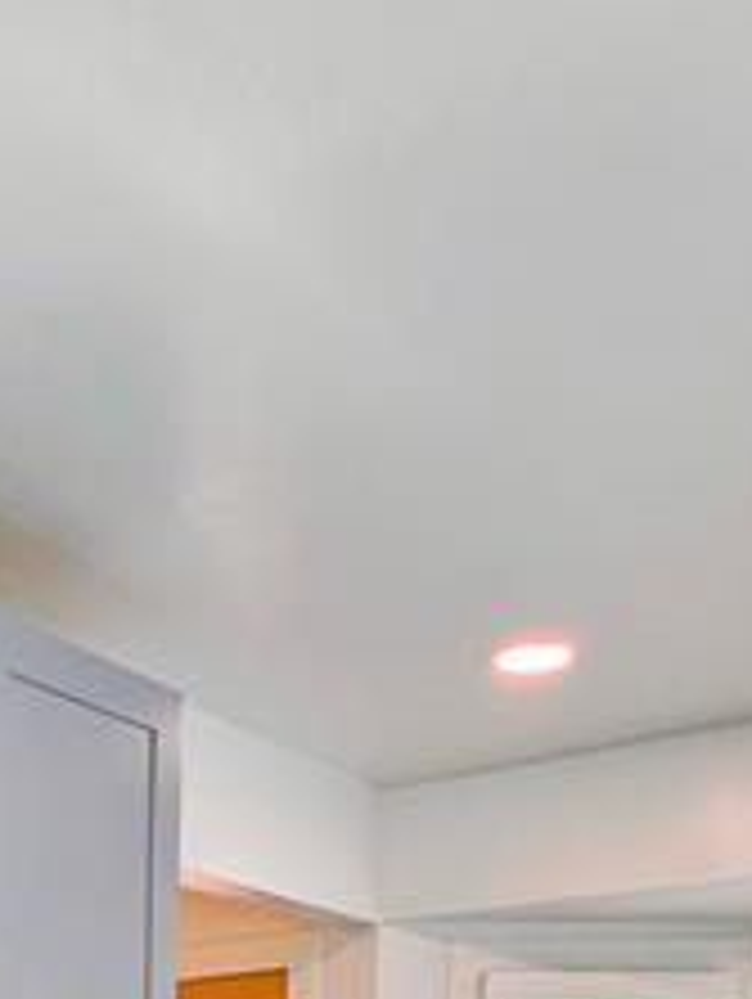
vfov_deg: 28.7
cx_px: 63
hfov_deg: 30.7
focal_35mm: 45
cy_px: 1467
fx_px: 1301
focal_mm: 1.95
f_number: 2.2
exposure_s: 1/153
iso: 41
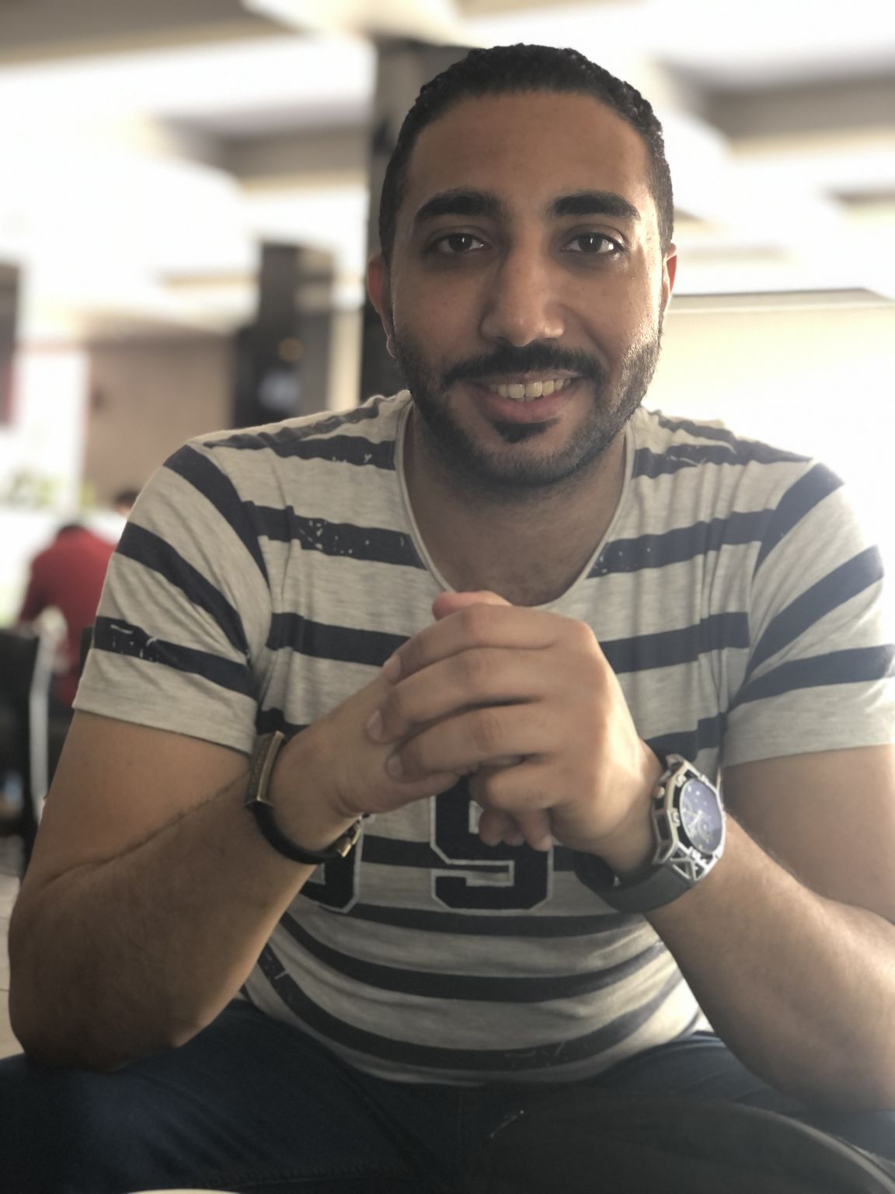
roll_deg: -4.5
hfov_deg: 25.7
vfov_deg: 33.8
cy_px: 597
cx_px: 448
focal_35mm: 57
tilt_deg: +1.8
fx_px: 1965
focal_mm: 6.6
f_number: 2.8
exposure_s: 1/33
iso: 125
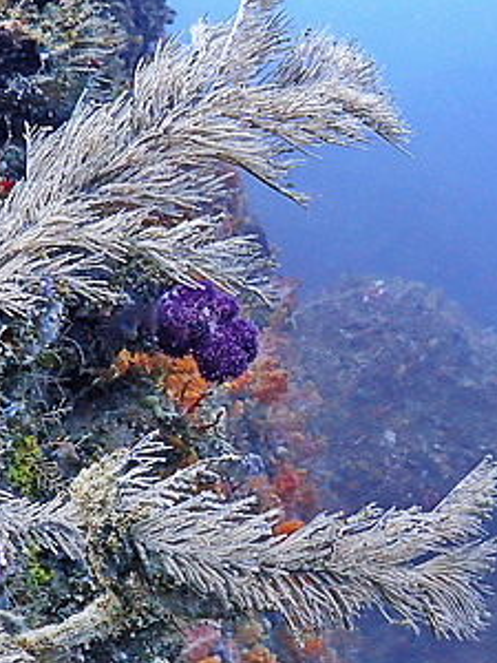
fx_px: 1244
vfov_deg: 29.8
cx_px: 318
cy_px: 392
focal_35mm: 65
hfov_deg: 22.5
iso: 160
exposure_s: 1/60
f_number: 2.8
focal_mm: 4.5
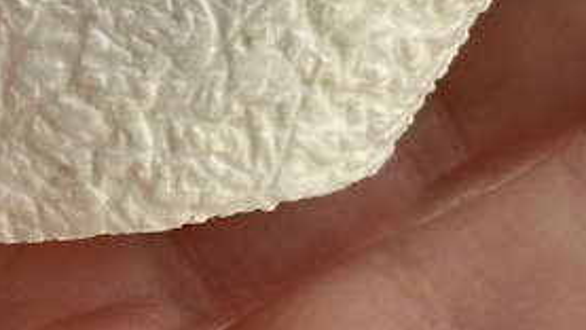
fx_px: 3761
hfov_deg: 8.8
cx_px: -108
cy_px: -379
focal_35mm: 242
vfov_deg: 4.9
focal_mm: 6.86
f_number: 1.78
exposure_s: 1/1433
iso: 64
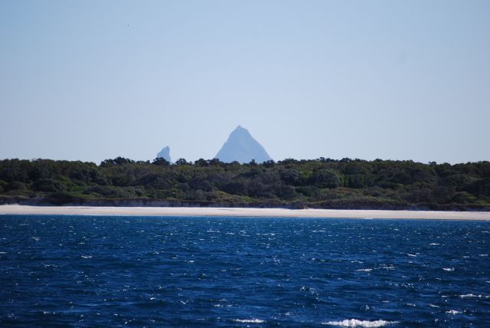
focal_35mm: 300
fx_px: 4087
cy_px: 164
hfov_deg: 6.9
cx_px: 245
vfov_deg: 4.6
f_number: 5.6
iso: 200
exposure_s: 1/1000
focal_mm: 200
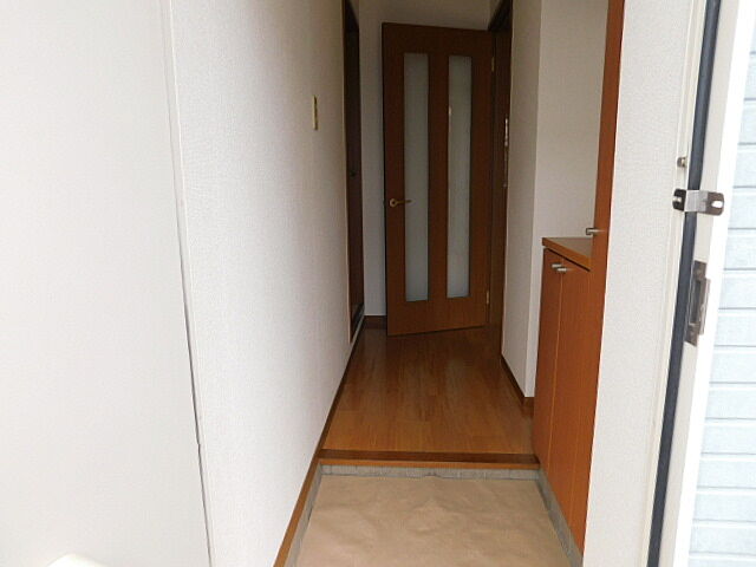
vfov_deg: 58.9
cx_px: 378
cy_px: 284
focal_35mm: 23
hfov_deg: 73.9
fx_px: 502
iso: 125
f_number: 3
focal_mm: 4
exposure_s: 1/100
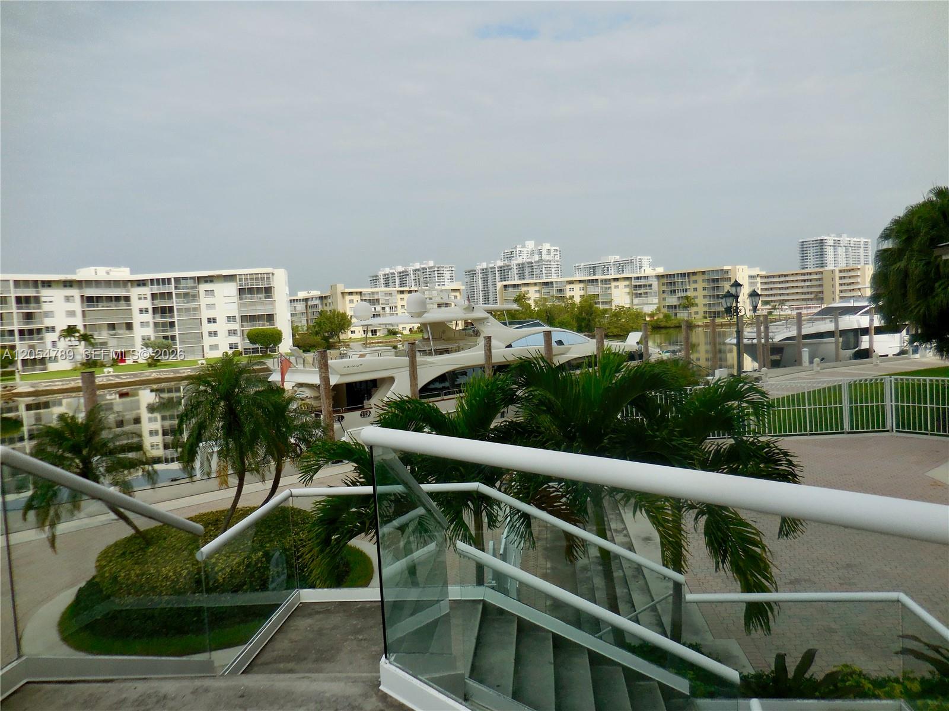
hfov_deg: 69.4
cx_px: 474
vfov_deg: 54.9
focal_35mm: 25
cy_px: 356
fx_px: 685
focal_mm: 4.5
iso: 125
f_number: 6.6
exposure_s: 1/640
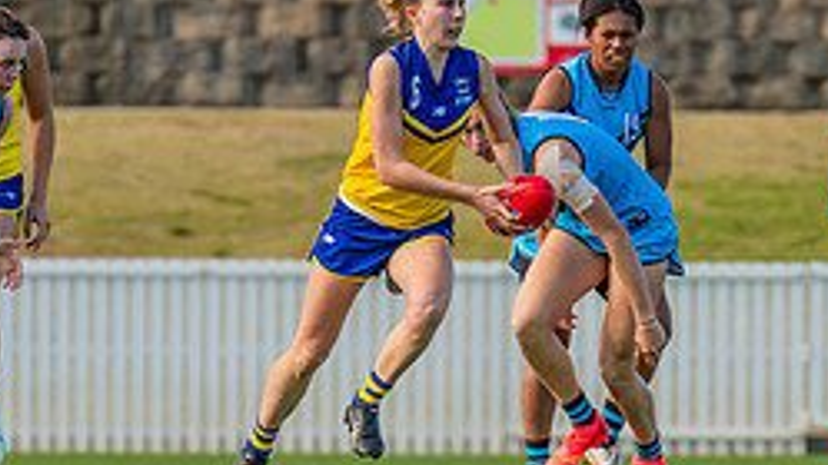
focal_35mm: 1257
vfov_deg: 1.0
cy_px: 190
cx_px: 450
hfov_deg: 1.7
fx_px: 27595
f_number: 5.6
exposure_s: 1/1250
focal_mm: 420
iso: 800
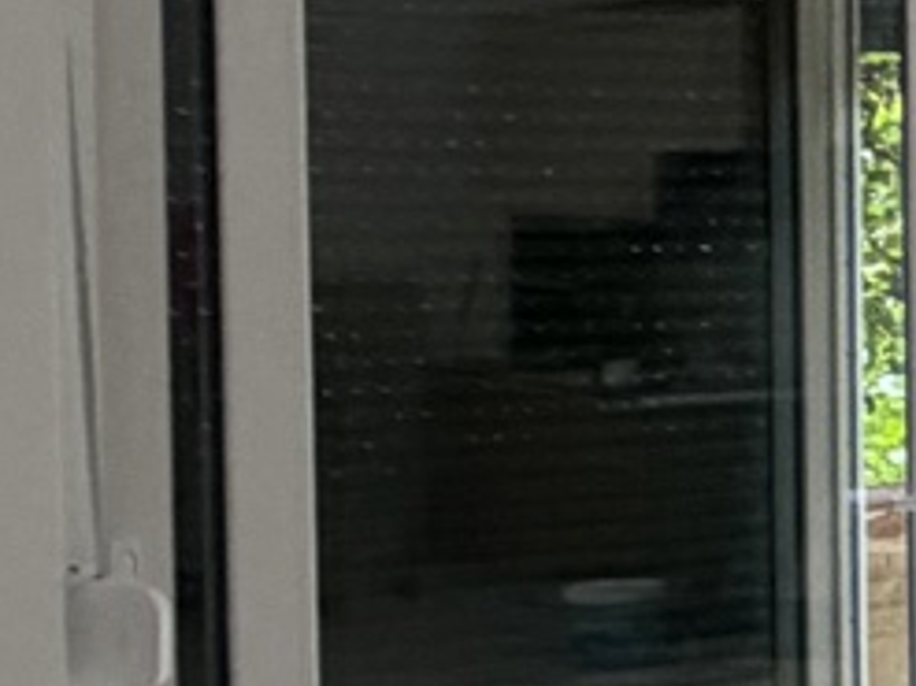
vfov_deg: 13.6
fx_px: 2883
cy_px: 278
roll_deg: +0.3
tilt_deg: -1.5
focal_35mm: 109
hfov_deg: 11.8
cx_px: 2600
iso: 250
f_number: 2.2
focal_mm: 2.22
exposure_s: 1/100
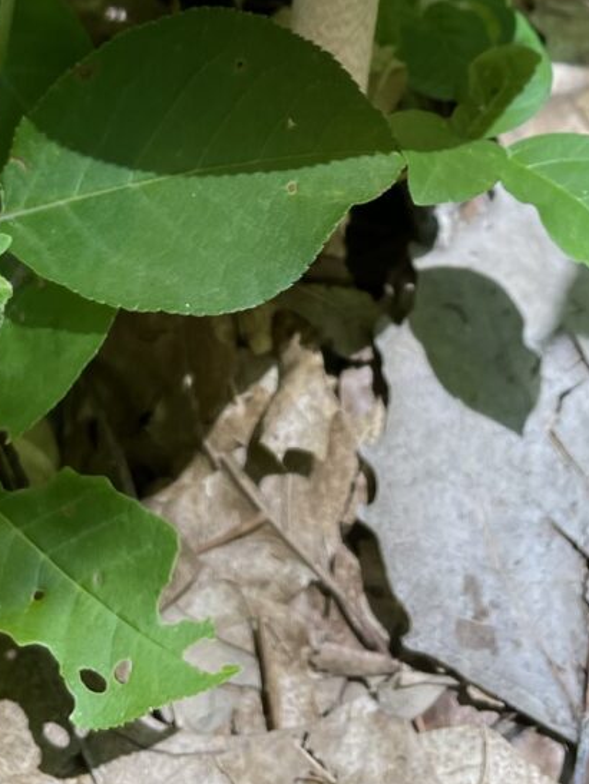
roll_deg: -0.8
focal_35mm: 76
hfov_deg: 19.3
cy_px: -50
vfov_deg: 24.2
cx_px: 403
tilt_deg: -36.0
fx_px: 1722
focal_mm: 4.2
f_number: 1.6
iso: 32
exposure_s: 1/400
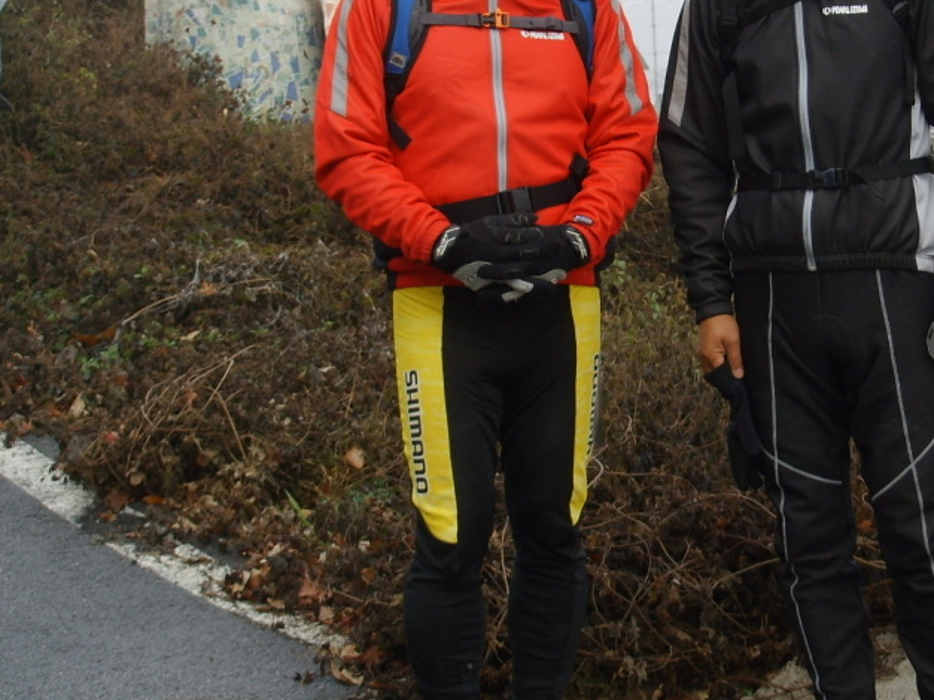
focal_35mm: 98
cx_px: 751
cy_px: 237
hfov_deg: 19.8
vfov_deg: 15.1
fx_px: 2644
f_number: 3.9
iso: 50
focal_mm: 10.2
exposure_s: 1/180
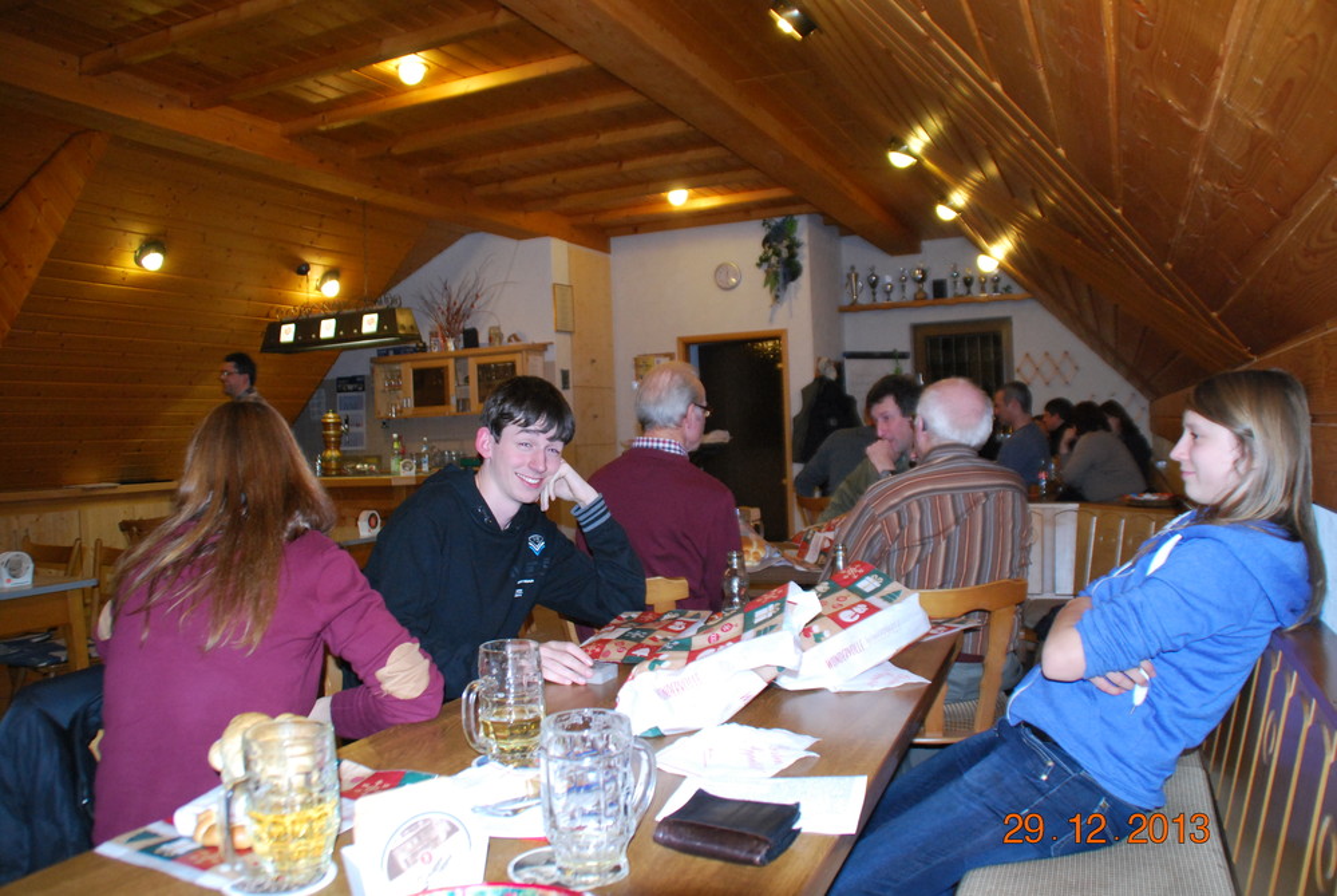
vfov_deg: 48.1
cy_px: 448
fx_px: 1004
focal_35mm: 27
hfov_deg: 67.3
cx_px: 668
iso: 800
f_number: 5
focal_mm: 18
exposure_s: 1/60
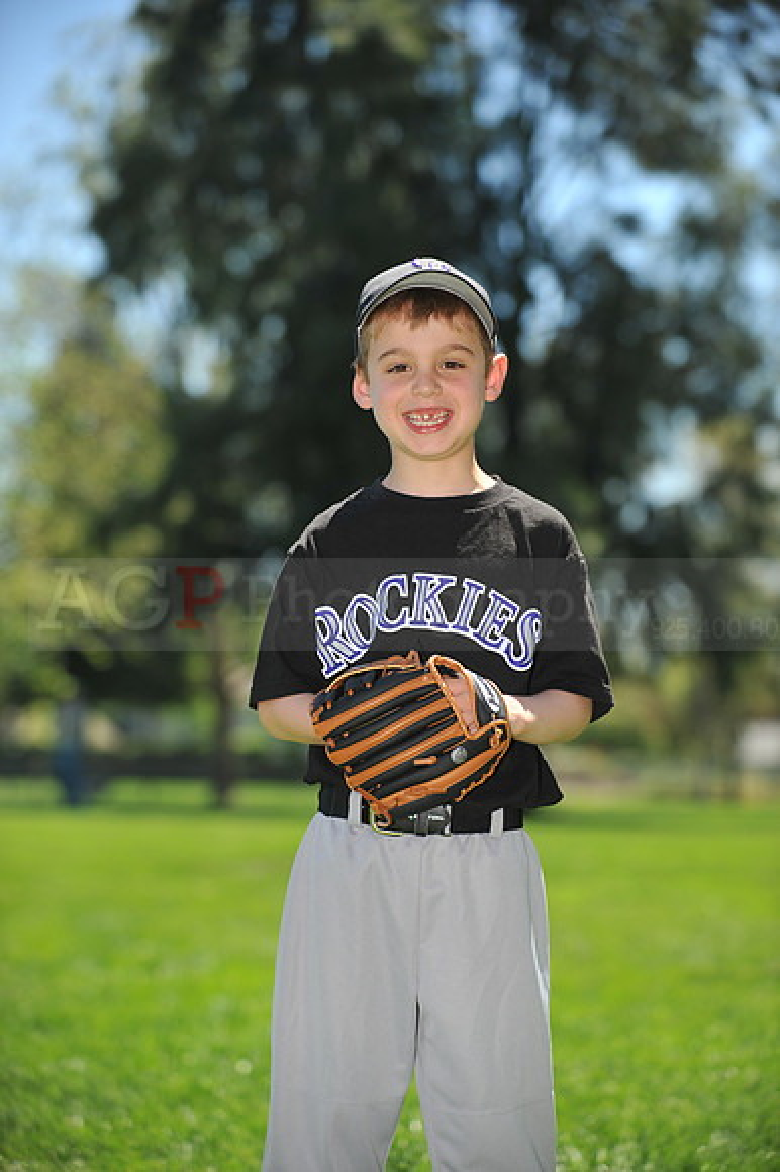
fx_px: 3254
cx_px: 390
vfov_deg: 20.4
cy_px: 586
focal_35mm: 100
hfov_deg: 13.7
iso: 200
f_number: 4
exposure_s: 1/1250
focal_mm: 100
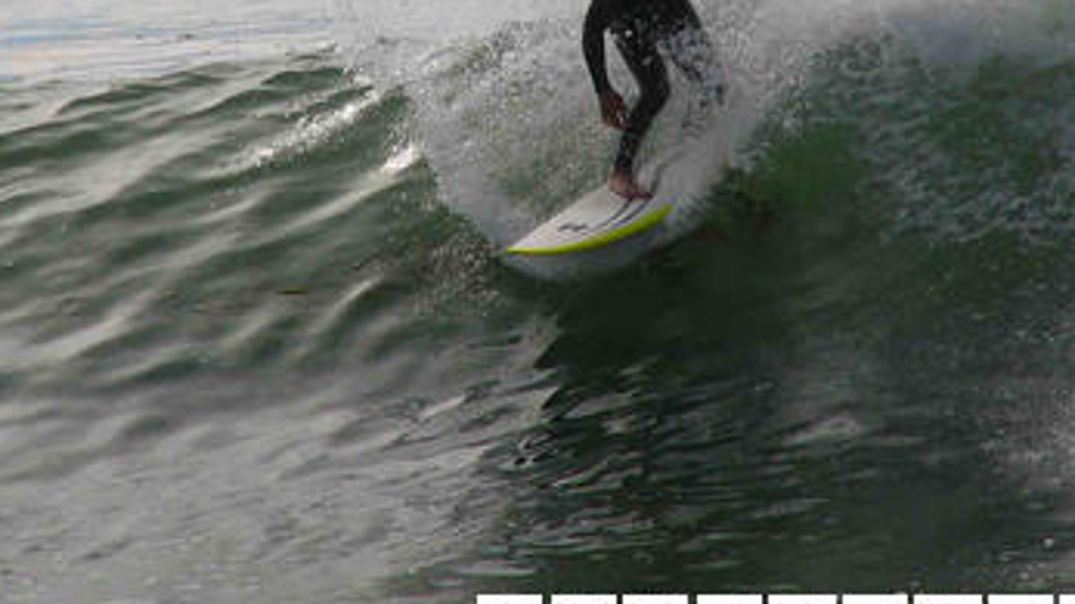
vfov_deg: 1.6
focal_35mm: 744
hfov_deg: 2.9
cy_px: 62
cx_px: 590
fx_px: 21203
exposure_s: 1/1000
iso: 50
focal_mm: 72
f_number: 5.2
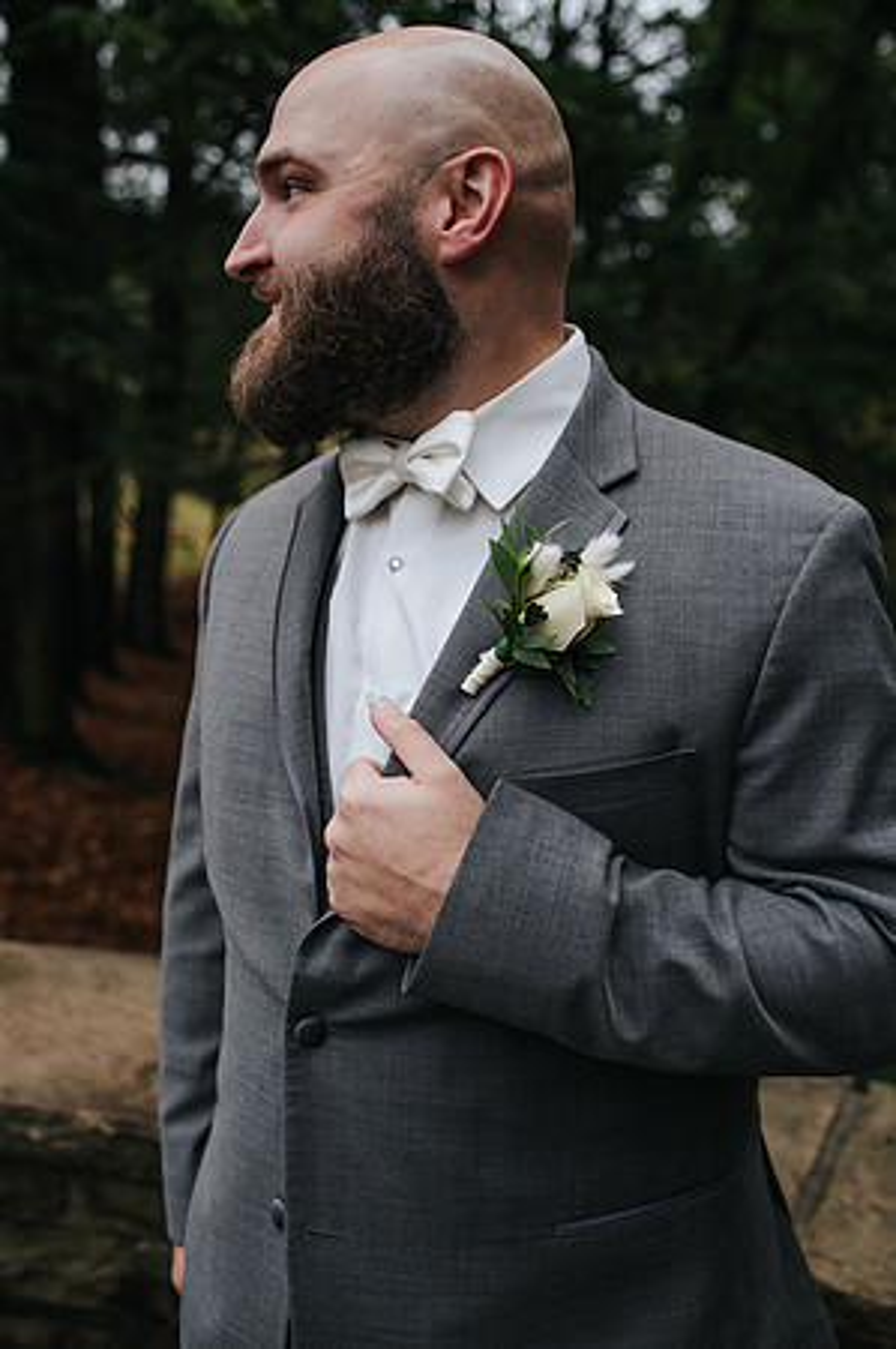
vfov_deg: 54.5
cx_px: 448
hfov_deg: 37.8
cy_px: 674
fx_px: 1310
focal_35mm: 35
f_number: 3.2
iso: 800
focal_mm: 35
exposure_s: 1/320
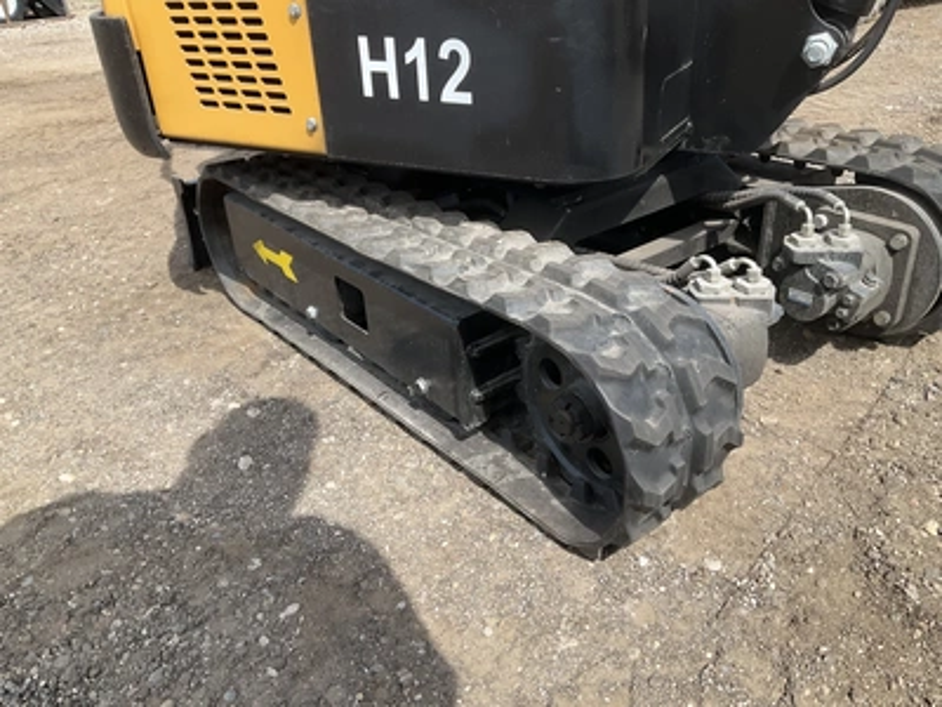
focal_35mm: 29
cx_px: 471
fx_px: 789
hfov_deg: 61.7
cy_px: 354
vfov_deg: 48.2
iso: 25
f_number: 1.8
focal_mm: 3
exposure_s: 1/804
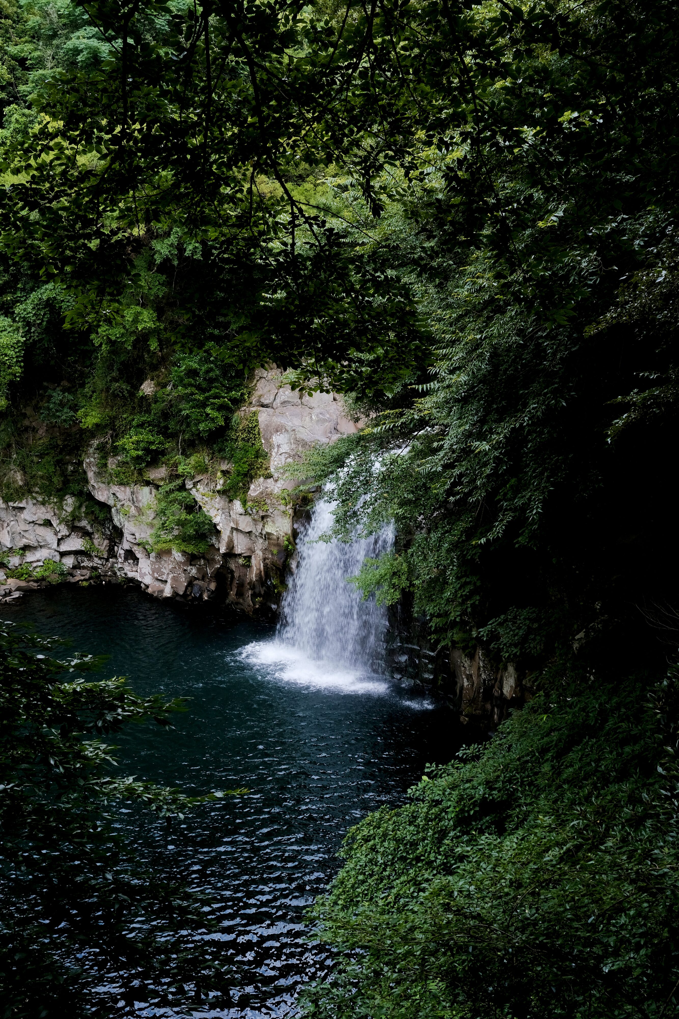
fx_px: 990
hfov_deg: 37.9
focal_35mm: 35
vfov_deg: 54.4
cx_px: 340
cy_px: 510
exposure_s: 1/100
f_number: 10
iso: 640
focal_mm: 23
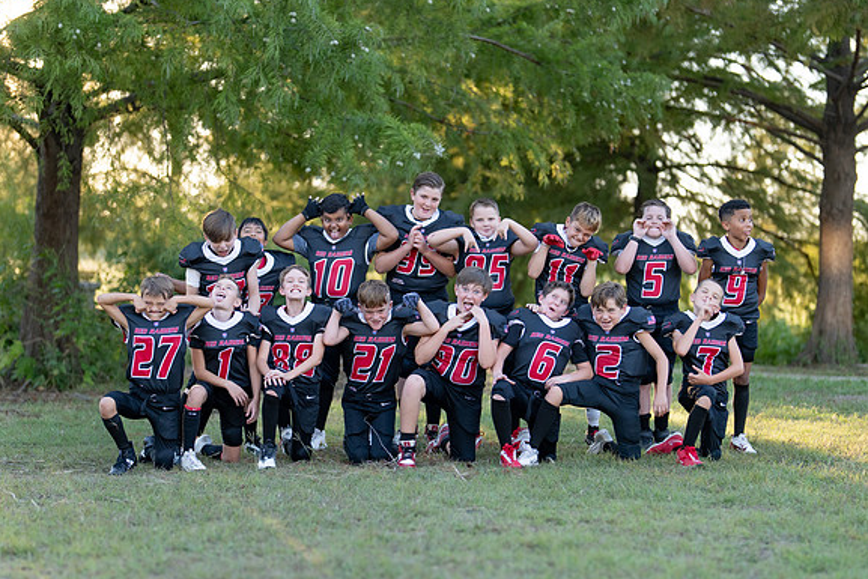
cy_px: 309
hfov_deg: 26.0
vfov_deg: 17.5
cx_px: 406
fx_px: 1881
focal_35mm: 78
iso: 200
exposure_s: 1/1250
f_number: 1.2
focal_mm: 50
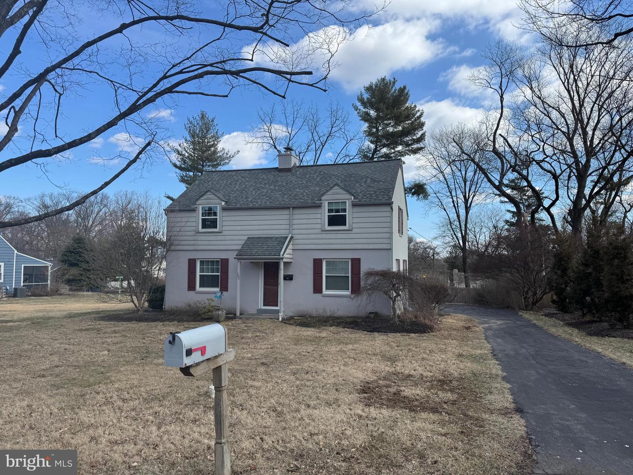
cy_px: 238
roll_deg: -0.1
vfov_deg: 56.8
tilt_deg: +2.4
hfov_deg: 71.6
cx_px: 316
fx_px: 439
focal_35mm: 24
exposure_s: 1/3247
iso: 80
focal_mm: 6.76
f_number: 1.78
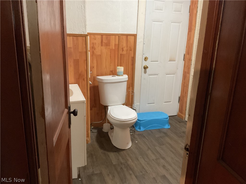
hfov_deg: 61.7
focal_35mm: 29
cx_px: 123
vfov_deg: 48.2
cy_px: 92
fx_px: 206
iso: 400
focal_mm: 3
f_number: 1.8
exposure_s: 1/30
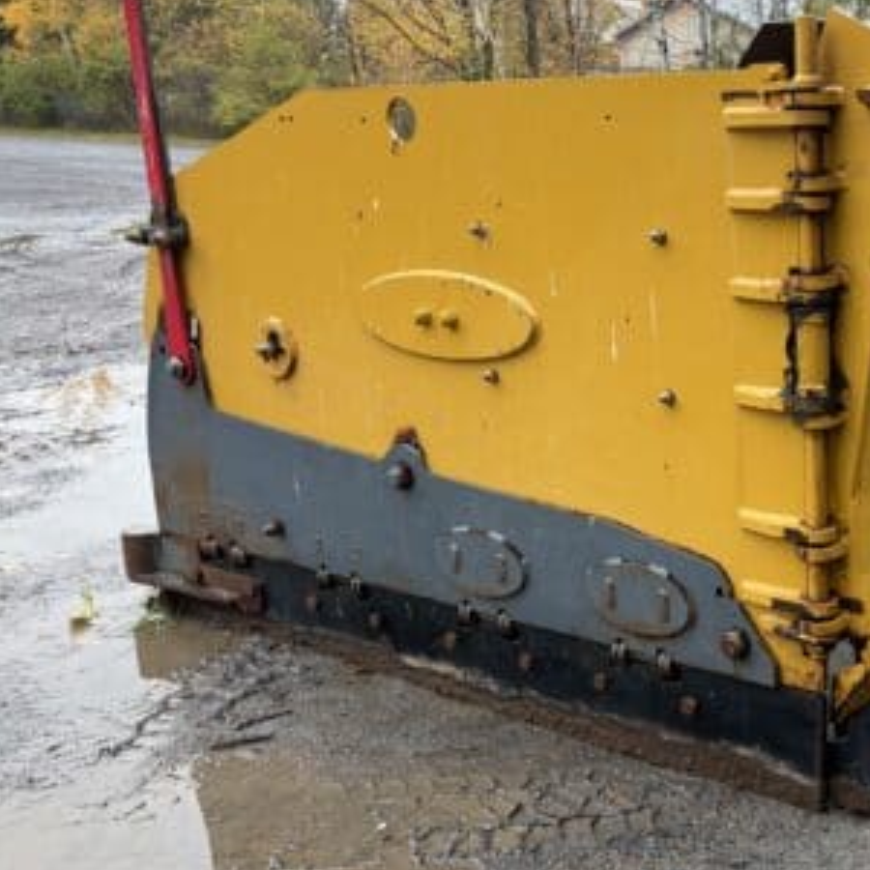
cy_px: 438
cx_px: 815
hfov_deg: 34.3
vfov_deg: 36.8
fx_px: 1308
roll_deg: +0.6
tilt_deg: -13.9
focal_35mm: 46
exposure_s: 1/247
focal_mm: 5.96
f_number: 1.6
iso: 64
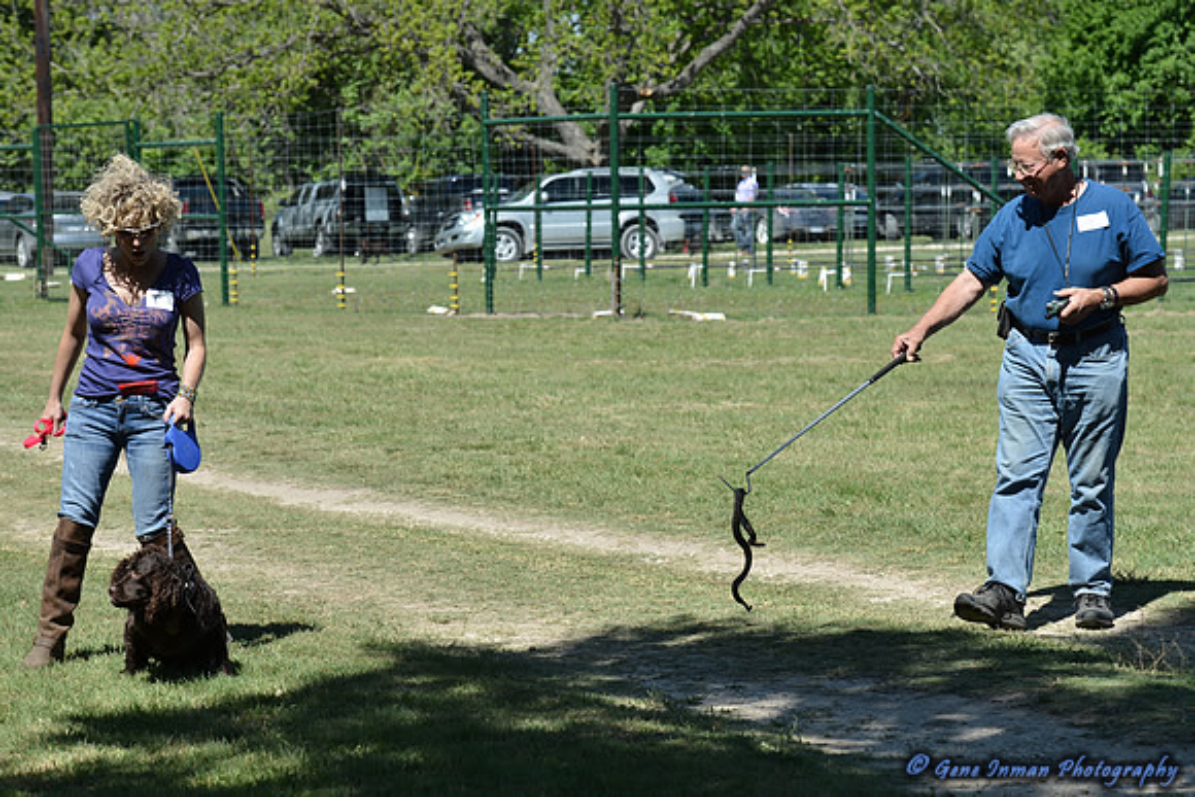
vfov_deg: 14.0
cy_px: 398
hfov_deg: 20.8
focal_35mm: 98
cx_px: 598
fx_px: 3254
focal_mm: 98
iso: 100
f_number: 6.3
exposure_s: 1/400
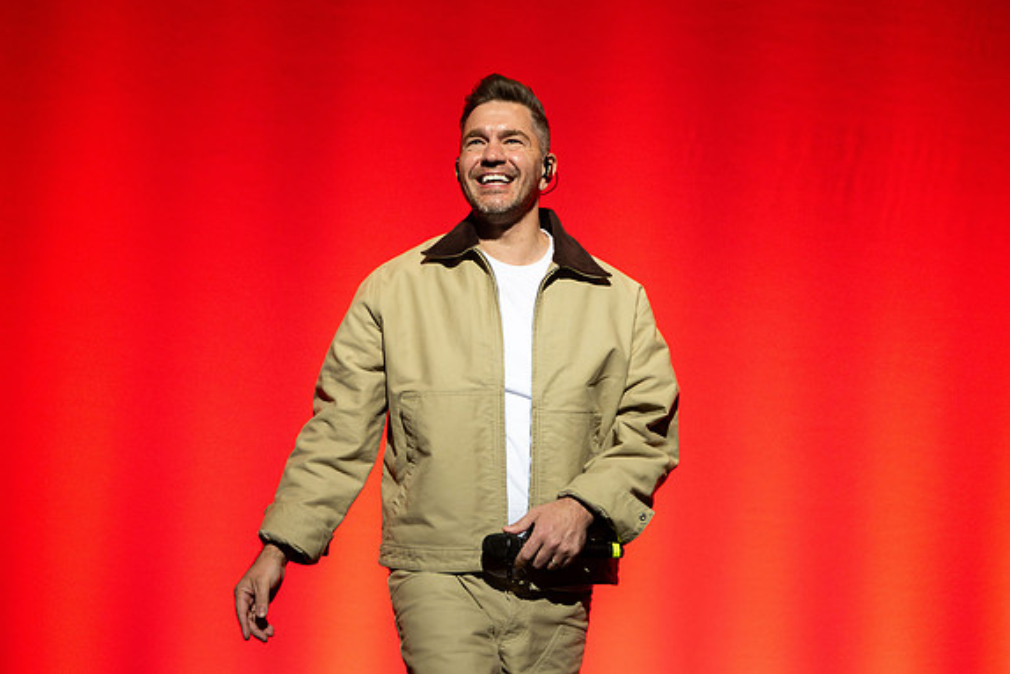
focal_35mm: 143
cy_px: 274
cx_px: 529
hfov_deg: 14.3
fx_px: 4013
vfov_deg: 9.6
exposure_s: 1/500
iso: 4000
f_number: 2.8
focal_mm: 120
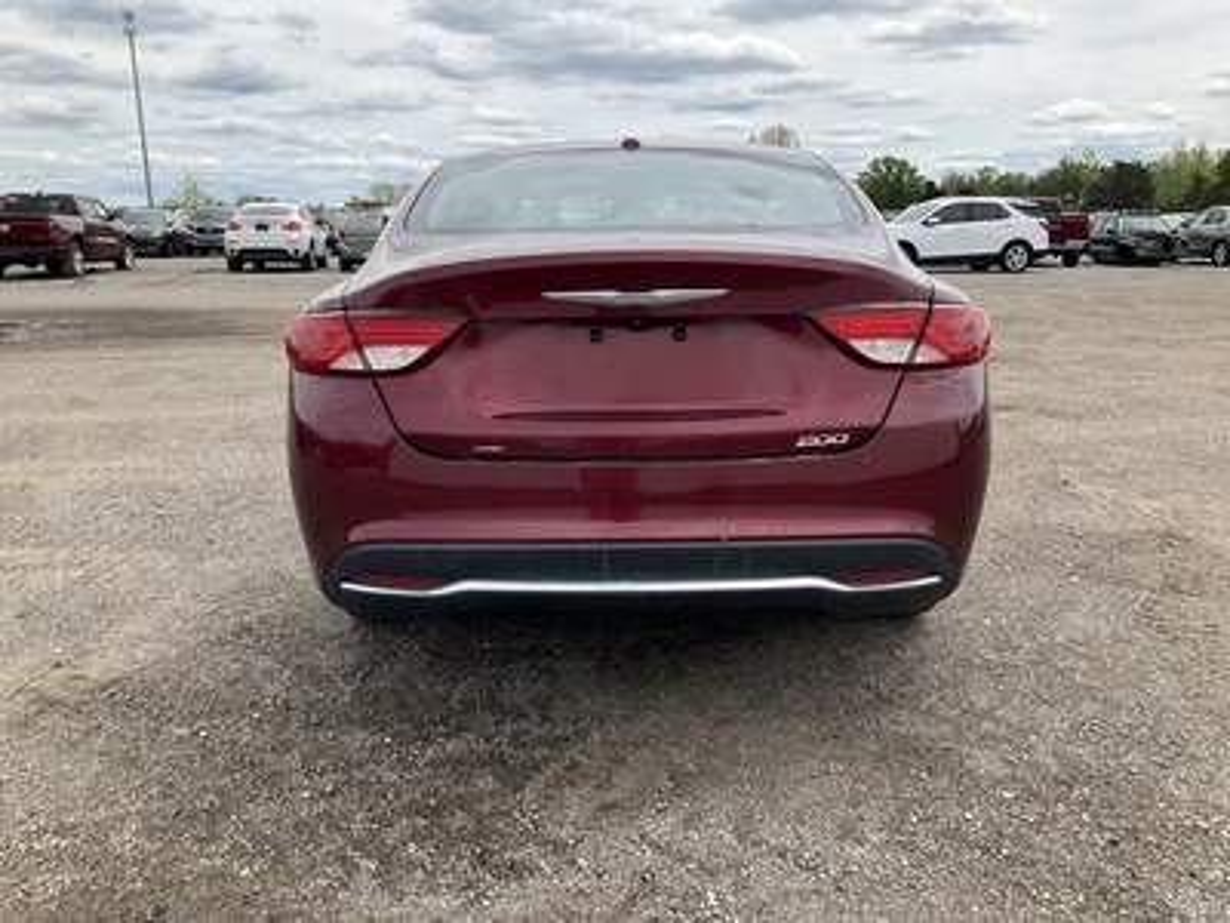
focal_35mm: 29
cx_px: 615
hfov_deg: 61.7
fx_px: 1030
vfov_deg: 48.2
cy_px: 462
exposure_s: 1/1534
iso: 25
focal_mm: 3
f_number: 1.8
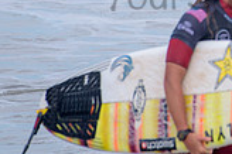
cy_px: -23
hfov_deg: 1.2
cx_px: 250
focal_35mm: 1773
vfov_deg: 0.8
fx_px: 11414
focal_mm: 500
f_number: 5.6
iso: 250
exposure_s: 1/2000
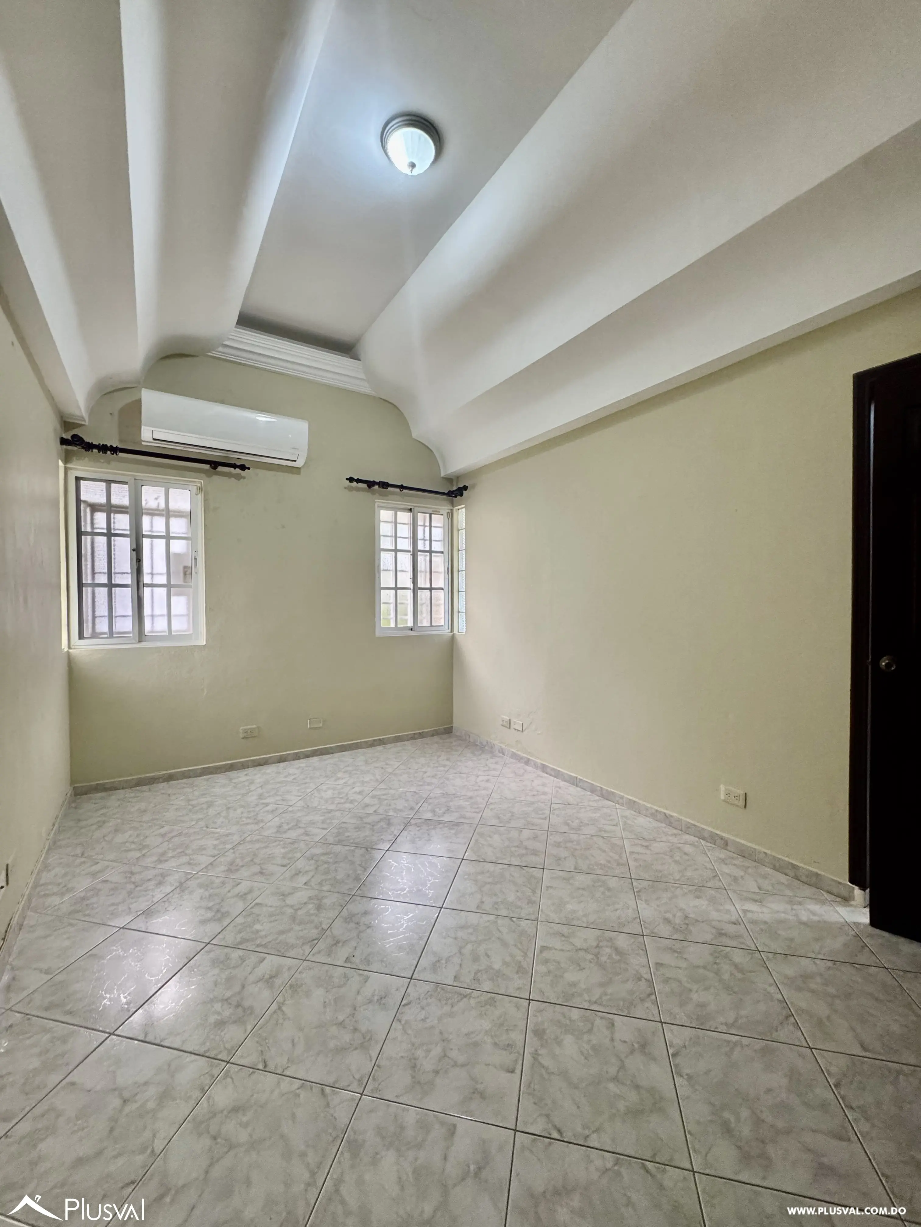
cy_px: 614
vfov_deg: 102.1
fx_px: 497
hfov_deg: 85.7
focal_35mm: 14
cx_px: 460
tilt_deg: -1.9
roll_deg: +0.1
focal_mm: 2.22
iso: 320
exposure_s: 1/92
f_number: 2.2
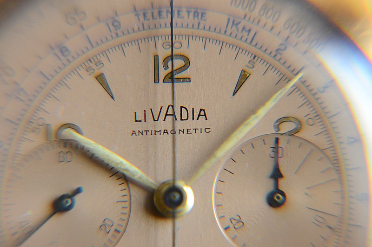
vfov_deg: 11.4
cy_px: 124
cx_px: 186
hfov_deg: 17.1
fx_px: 1238
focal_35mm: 120
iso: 640
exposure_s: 1/60
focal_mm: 80
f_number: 6.3
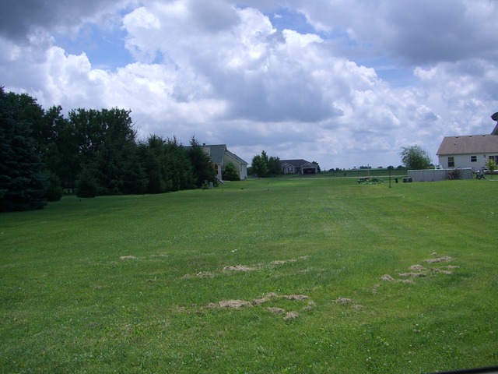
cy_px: 187
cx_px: 249
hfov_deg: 49.0
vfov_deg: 37.7
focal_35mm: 38
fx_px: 547
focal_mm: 7.9
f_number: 5.6
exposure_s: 1/500
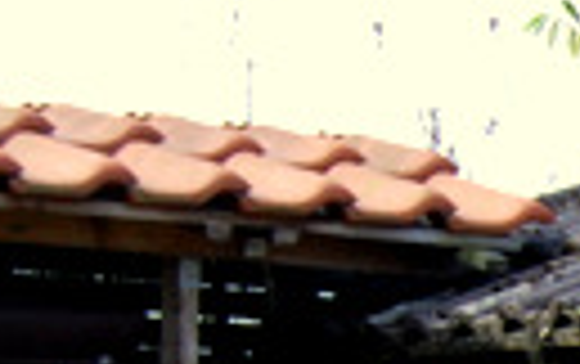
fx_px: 3371
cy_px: 688
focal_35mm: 213
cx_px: 1205
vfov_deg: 6.0
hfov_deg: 9.2
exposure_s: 1/160
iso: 100
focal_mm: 30
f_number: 6.3
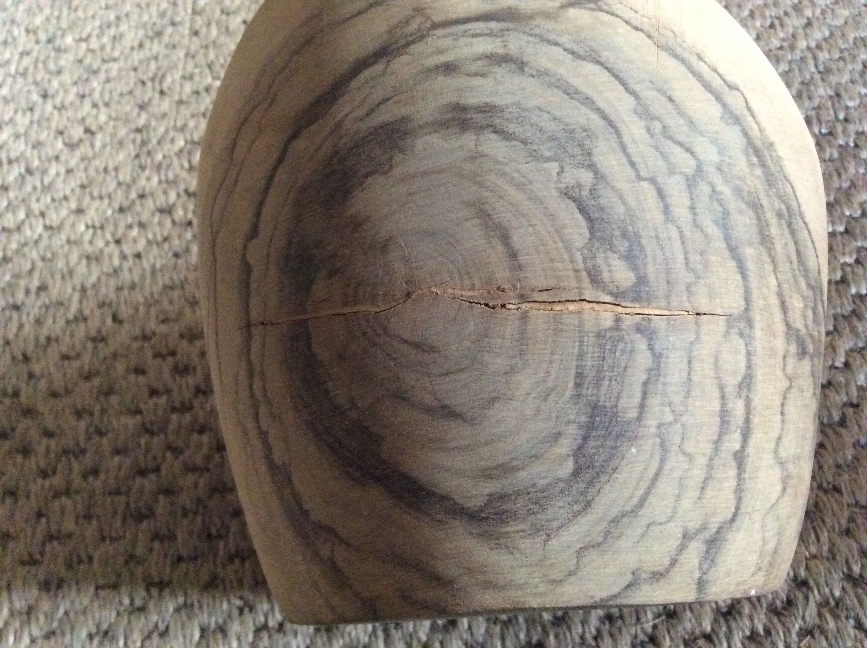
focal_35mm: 32
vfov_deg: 44.1
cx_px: 434
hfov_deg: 56.9
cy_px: 324
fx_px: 800
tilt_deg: -60.0
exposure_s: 1/17
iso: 500
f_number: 2.4
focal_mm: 3.3
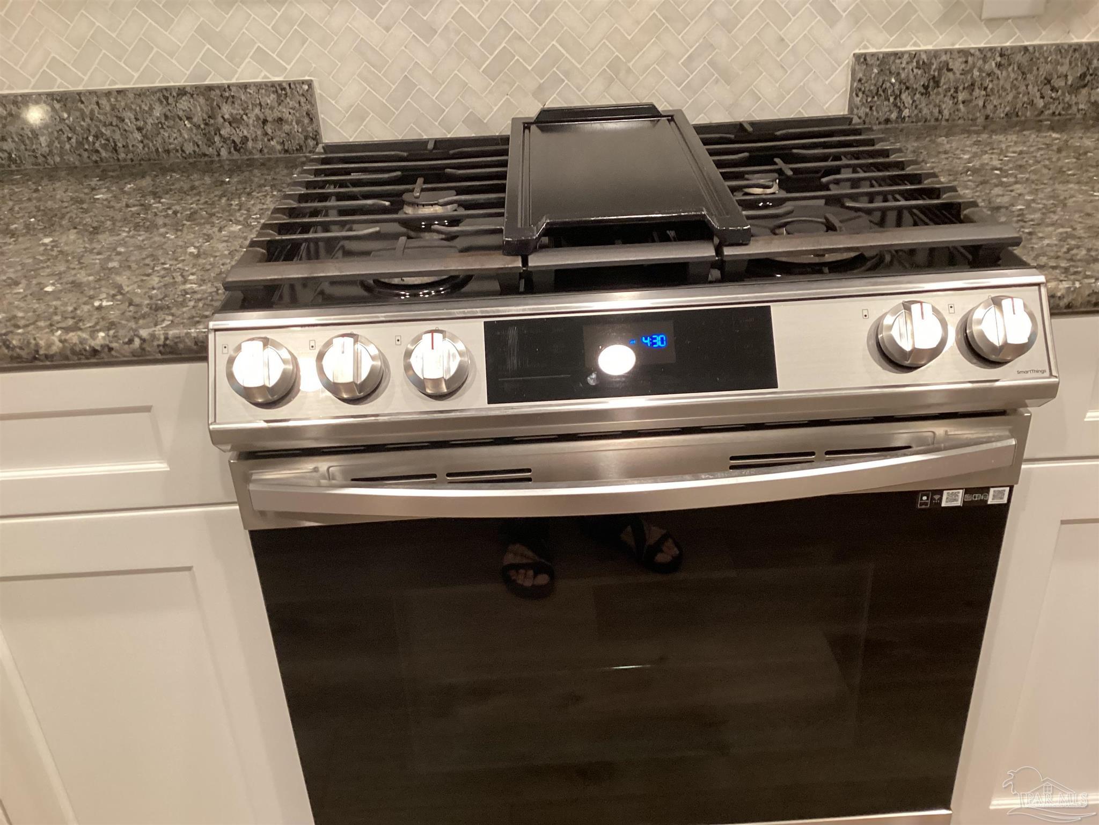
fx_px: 984
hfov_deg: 58.4
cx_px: 550
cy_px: 412
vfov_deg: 45.4
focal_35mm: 31
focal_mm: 3.3
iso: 320
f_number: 2.4
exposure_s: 1/40
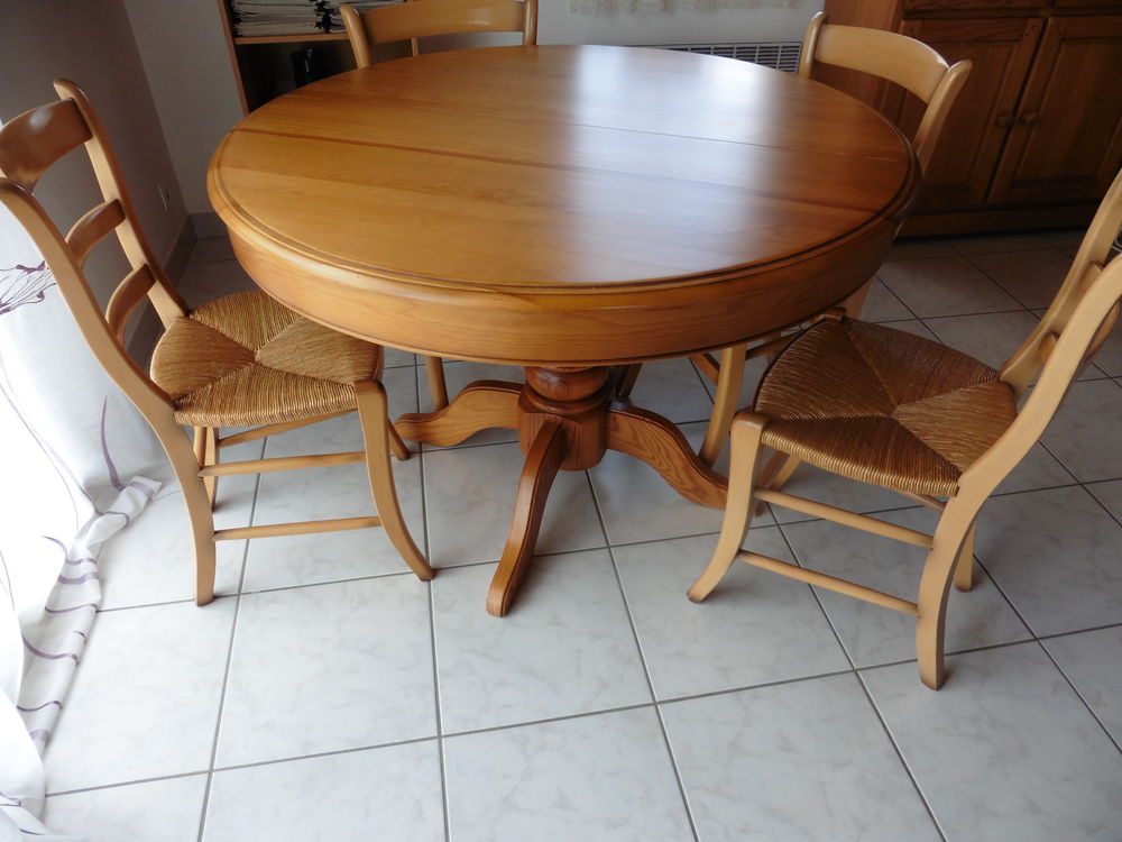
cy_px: 421
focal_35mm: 24
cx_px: 561
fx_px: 778
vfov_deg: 56.8
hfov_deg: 71.6
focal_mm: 4.3
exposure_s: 1/60
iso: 100
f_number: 3.3
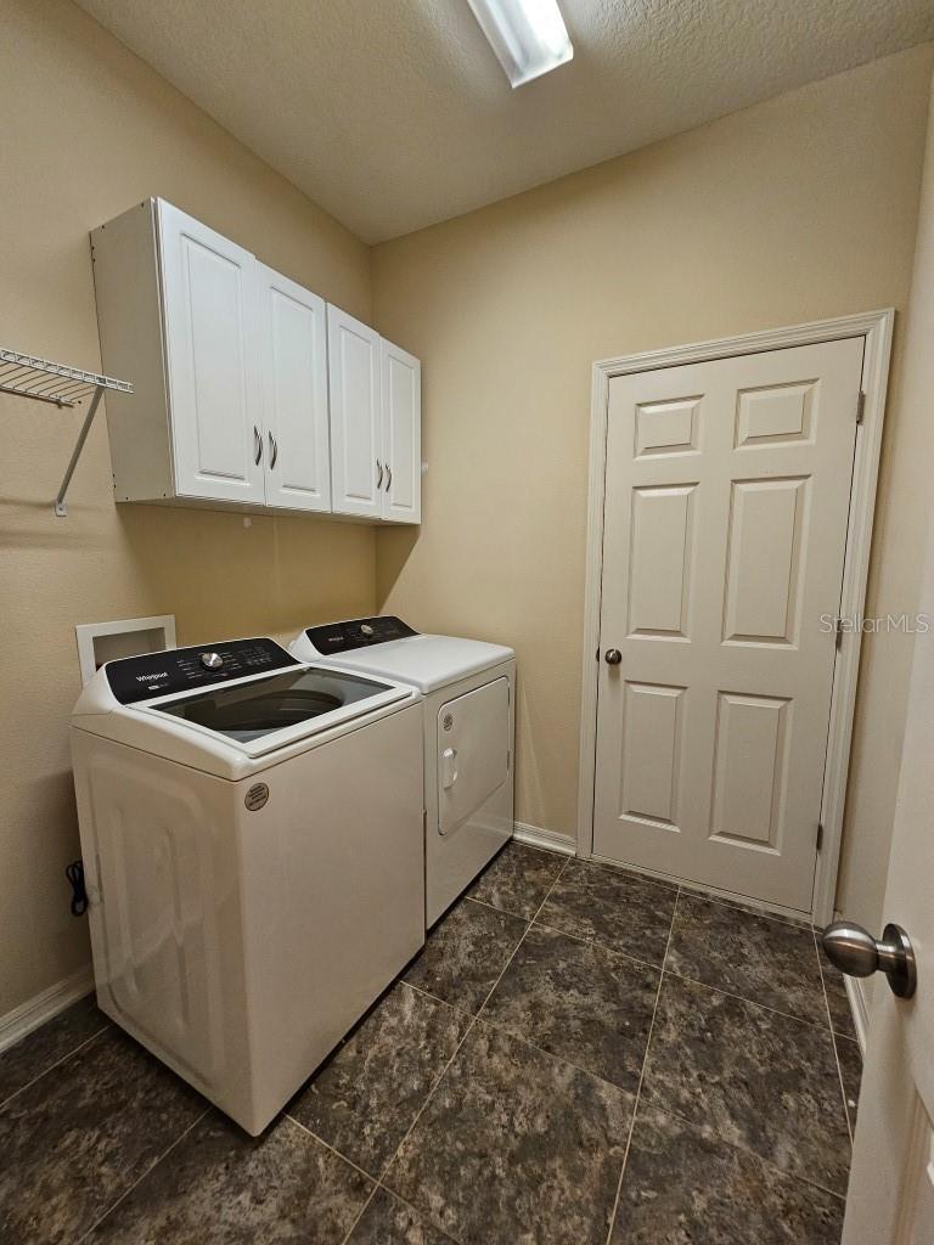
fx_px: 468
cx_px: 467
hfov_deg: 89.9
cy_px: 622
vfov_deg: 106.2
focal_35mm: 13
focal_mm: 2.2
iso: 250
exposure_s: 1/60
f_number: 2.2
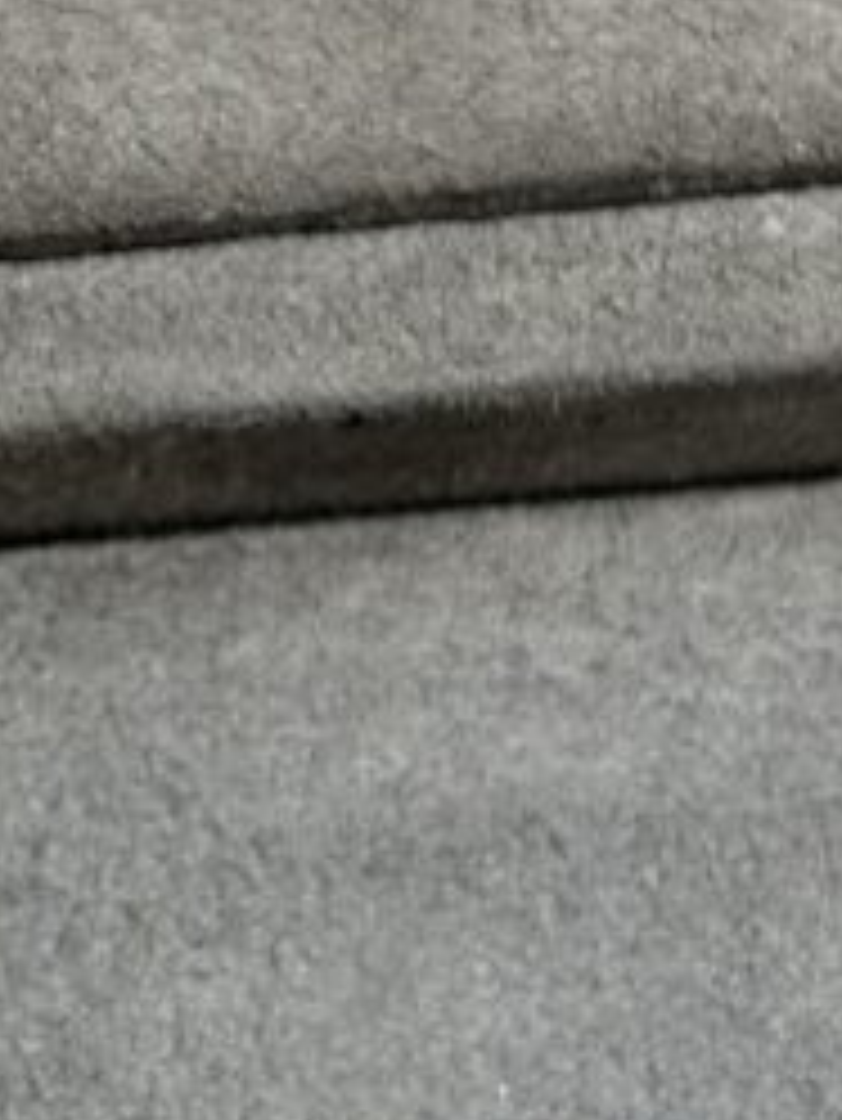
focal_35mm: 167
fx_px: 5412
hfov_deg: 8.7
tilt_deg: -67.5
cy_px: 103
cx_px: -392
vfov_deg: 11.7
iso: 32
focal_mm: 5.96
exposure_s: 1/100
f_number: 1.6
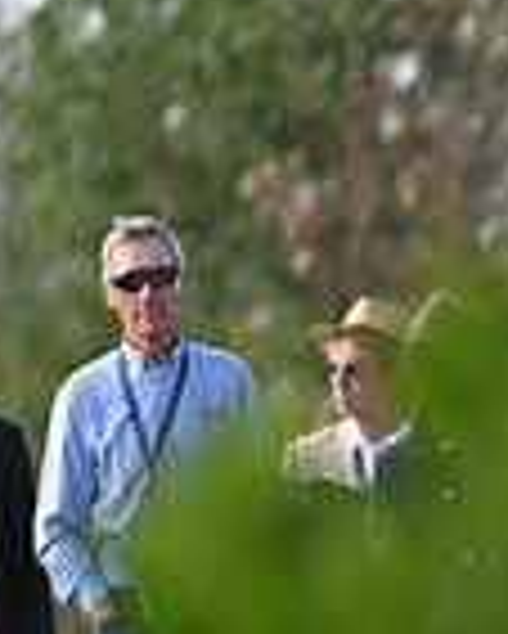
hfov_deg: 1.0
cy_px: 438
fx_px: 28967
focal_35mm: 1543
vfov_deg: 1.3
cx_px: 1268
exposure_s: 1/1600
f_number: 5
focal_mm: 400
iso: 1100
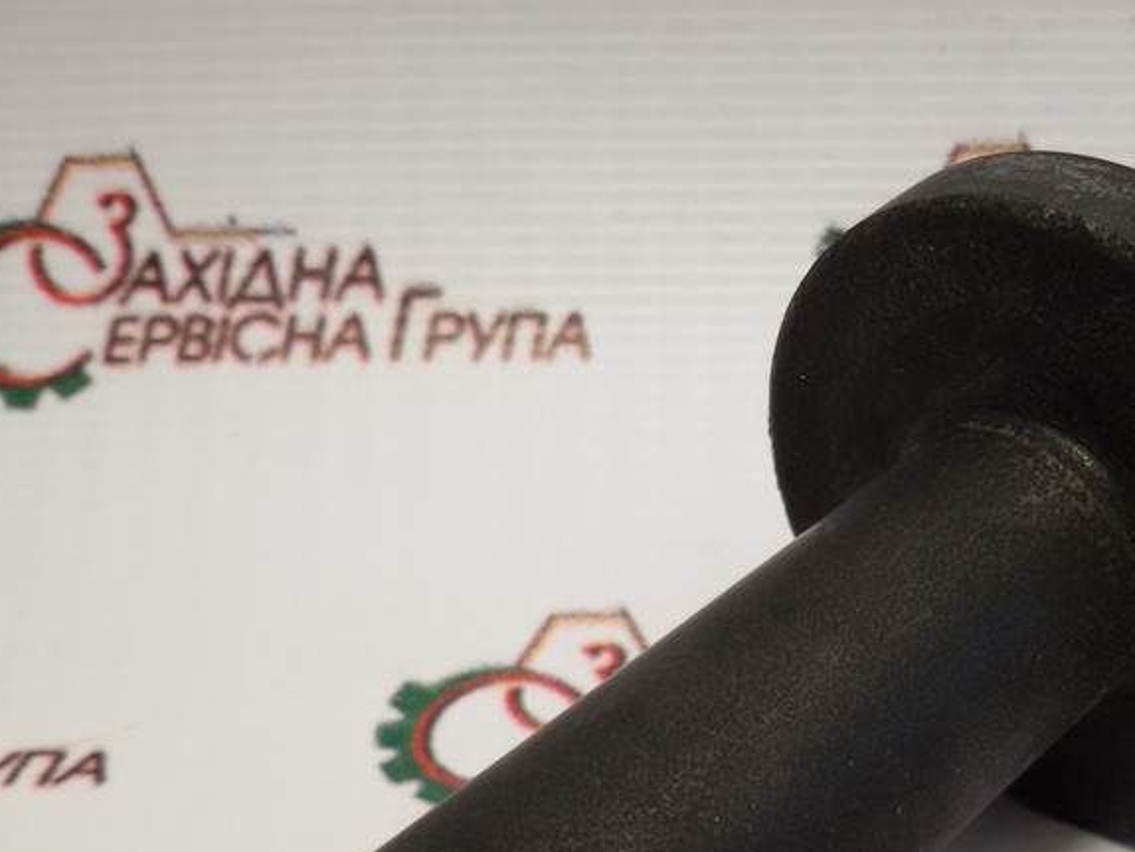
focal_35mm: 54
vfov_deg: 26.3
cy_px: 735
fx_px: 1771
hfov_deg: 35.0
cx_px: 801
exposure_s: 1/100
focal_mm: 2.93
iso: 50
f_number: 2.4
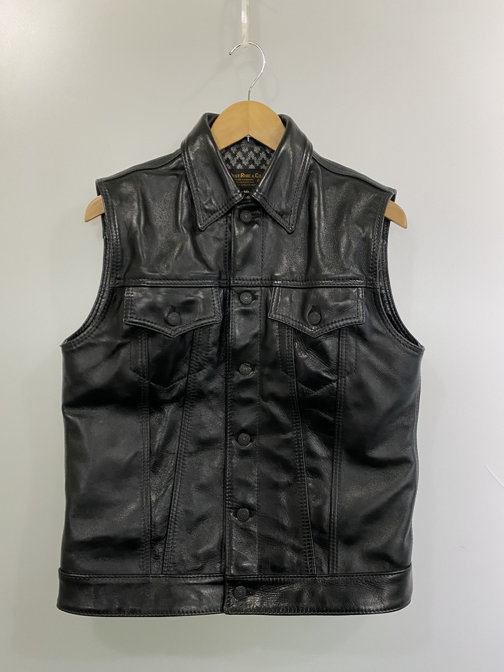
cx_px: 252
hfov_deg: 53.0
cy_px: 336
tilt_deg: -18.9
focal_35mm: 26
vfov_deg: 67.3
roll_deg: -0.5
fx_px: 505
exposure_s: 1/50
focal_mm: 4.25
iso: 80
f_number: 1.8
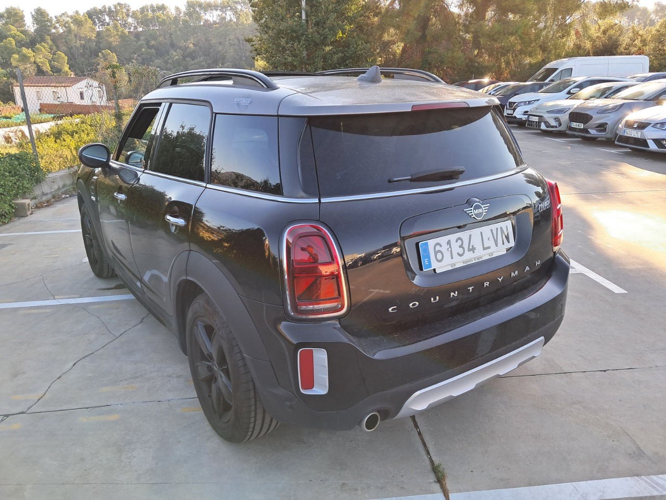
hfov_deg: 65.3
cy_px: 250
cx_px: 333
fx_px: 519
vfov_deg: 51.4
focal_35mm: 27
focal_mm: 4
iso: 50
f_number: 1.8
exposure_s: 1/135
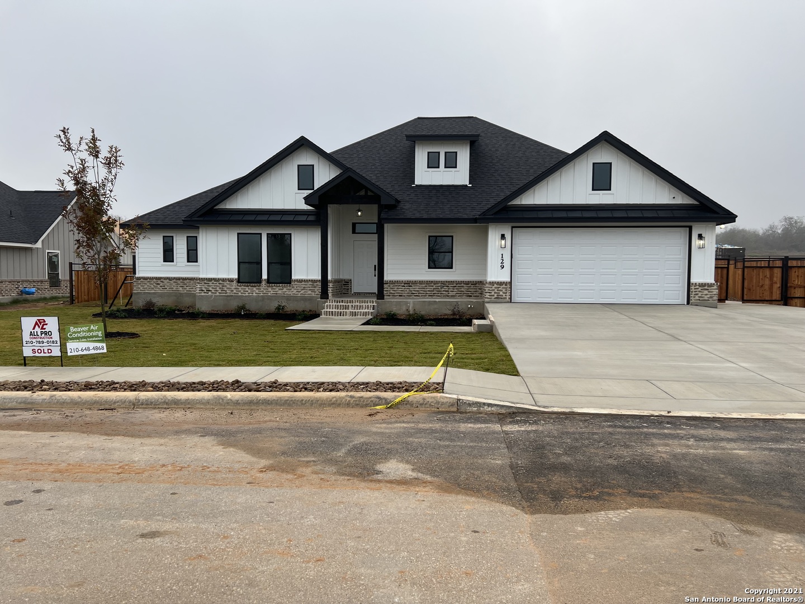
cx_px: 402
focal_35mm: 26
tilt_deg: -2.6
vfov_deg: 53.1
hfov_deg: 67.3
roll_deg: -0.1
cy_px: 302
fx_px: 605
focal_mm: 5.7
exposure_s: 1/846
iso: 50
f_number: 1.5
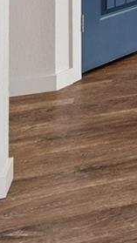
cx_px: 458
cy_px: -172
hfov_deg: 8.8
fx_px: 659
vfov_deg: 17.6
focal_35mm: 102
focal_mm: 17
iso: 400
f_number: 8
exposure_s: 1/5
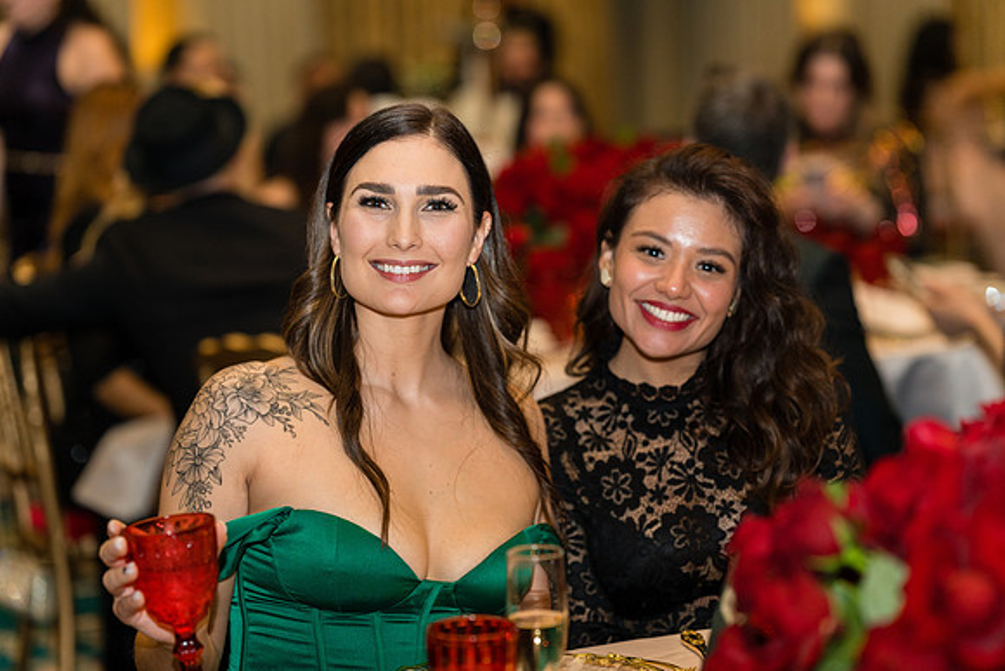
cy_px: 336
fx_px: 2373
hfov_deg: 23.9
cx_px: 502
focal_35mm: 85
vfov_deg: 16.1
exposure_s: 1/200
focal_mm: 85
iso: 1000
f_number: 2
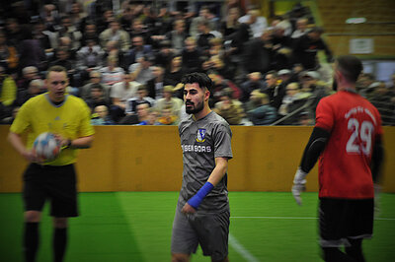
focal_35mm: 158
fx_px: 1727
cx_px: 198
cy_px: 131
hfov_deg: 13.1
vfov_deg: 8.7
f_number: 5.6
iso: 1600
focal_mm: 105
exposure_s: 1/20
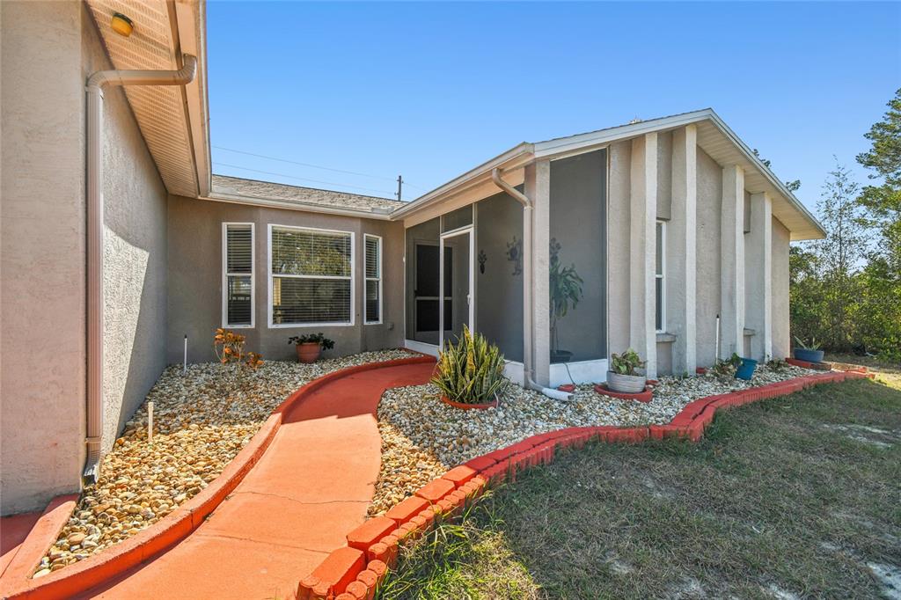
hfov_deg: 100.4
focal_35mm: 15
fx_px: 375
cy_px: 300
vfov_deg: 77.3
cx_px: 450
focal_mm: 10
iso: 100
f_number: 7.1
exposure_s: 1/80
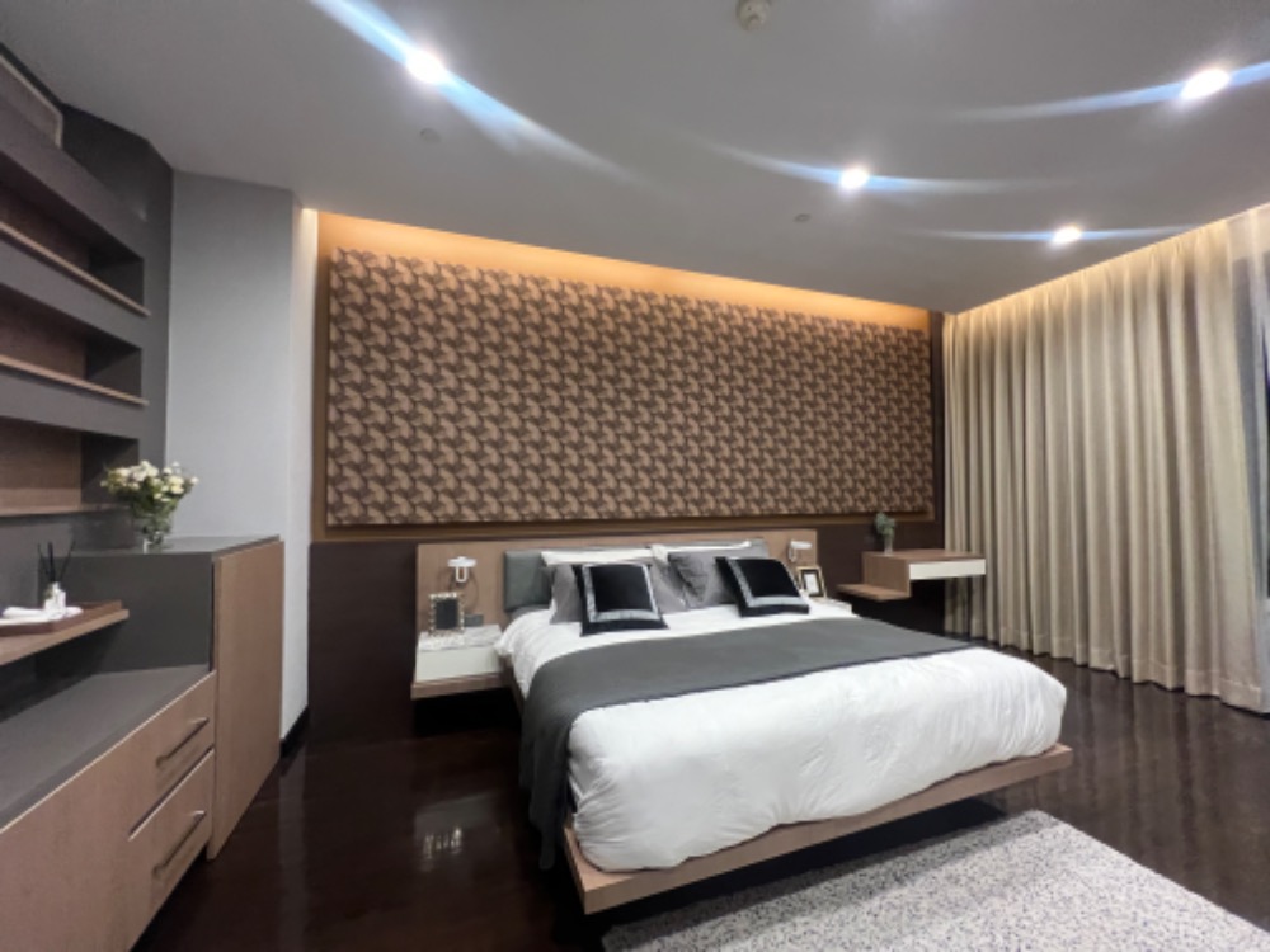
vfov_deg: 89.9
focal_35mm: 13
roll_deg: -0.6
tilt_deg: +3.3
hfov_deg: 106.2
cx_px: 635
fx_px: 477
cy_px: 476
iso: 500
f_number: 1.8
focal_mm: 1.57
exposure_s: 1/50
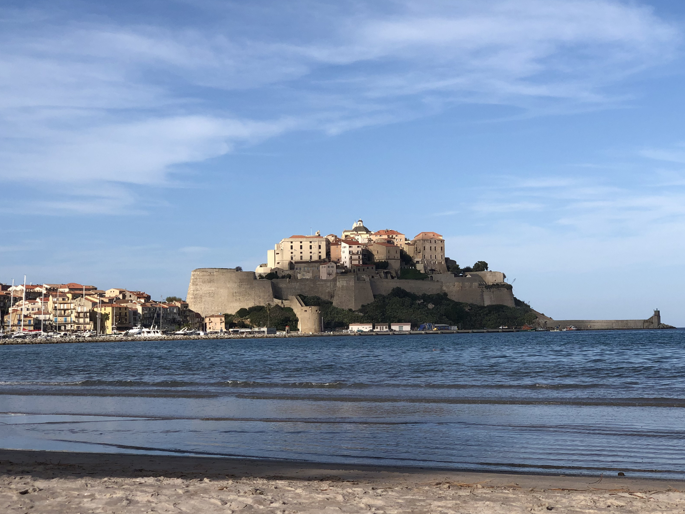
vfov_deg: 22.3
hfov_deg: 29.4
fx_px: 1306
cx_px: 370
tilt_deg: +3.5
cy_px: 269
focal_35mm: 66
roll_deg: +1.8
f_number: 2.4
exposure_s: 1/1799
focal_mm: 6
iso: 16
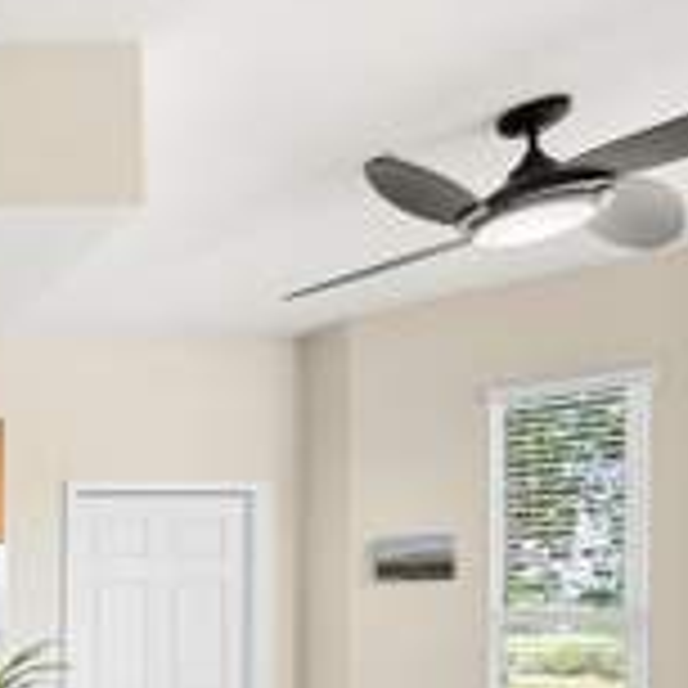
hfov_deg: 29.1
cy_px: 625
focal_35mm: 32
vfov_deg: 46.0
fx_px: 720
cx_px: -355
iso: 2000
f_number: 11
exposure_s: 1/15
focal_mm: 12
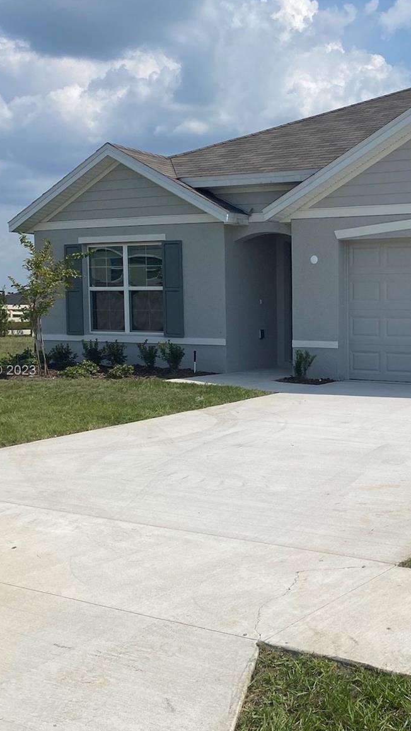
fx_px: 756
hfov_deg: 29.6
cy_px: 371
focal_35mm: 39
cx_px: 339
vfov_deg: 51.6
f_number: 1.8
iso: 32
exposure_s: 1/6061
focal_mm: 4.25
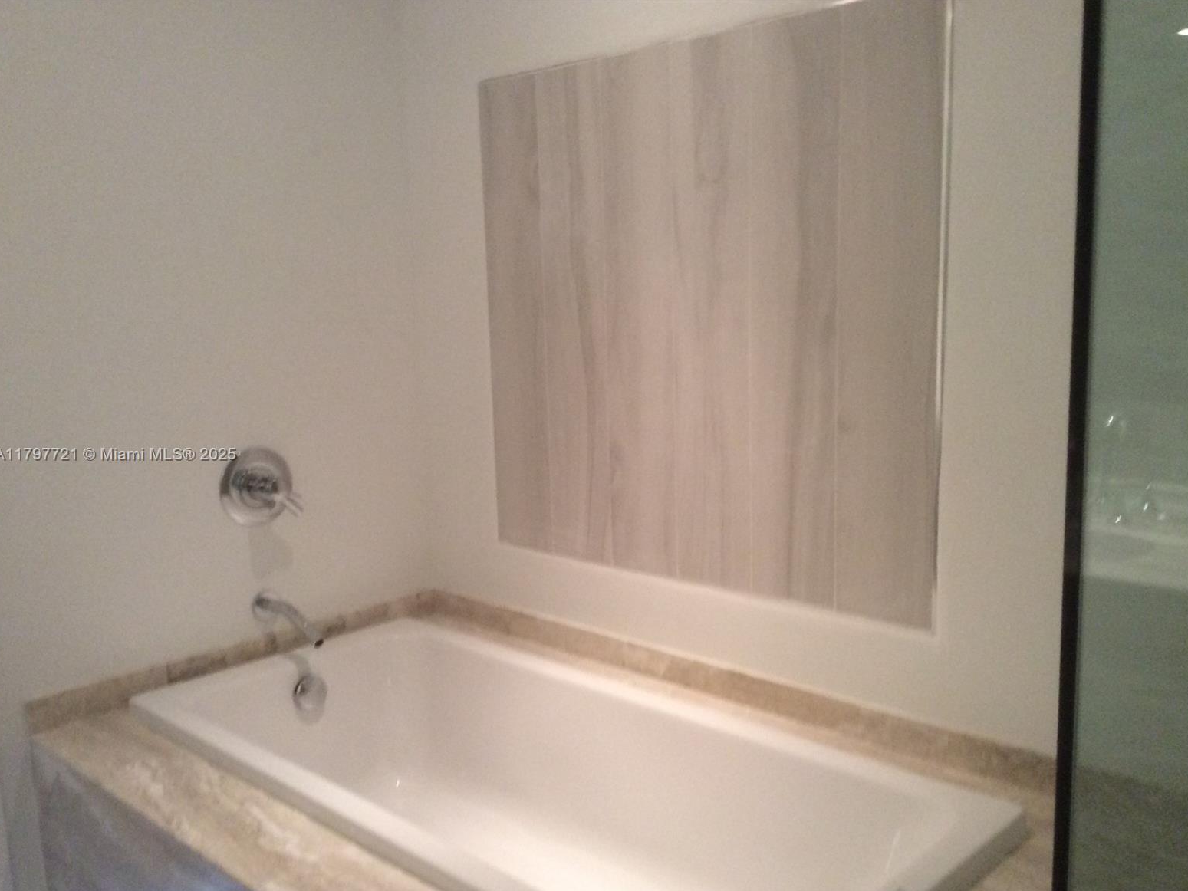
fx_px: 1133
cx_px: 604
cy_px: 455
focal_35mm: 33
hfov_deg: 55.3
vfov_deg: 42.9
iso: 125
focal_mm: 3.3
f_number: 2.4
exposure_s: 1/24
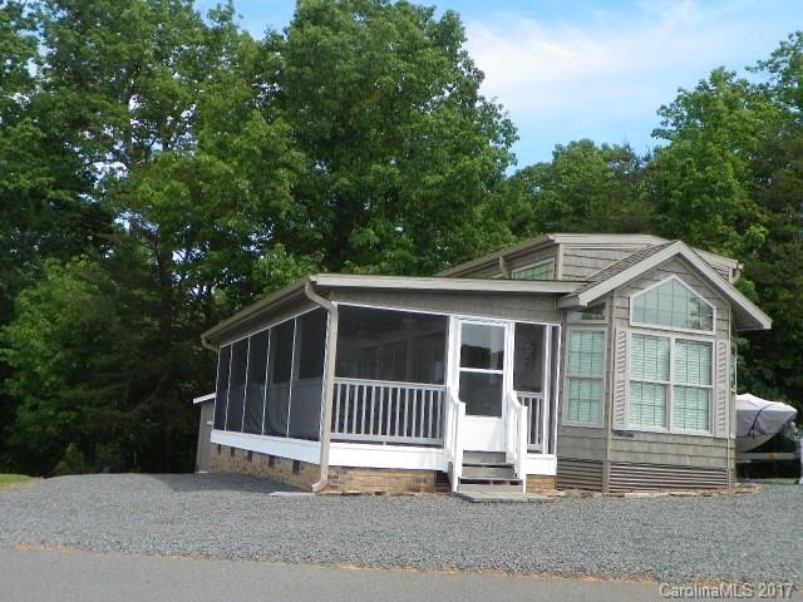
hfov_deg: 43.9
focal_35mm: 43
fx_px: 997
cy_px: 301
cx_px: 402
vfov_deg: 33.6
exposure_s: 1/320
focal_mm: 7.6
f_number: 4
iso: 64
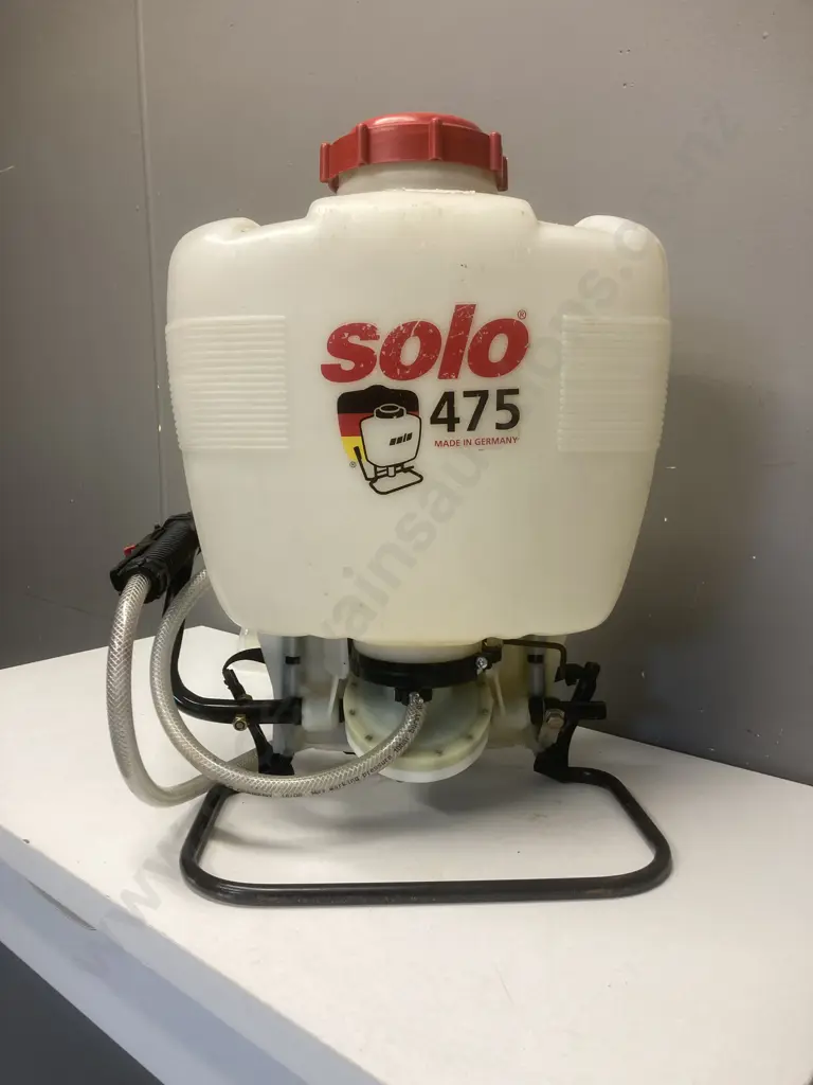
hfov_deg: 49.7
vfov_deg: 63.4
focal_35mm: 28
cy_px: 542
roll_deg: +0.0
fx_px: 877
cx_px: 406
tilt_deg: -5.8
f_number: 1.8
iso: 50
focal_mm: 3.99
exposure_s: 1/50
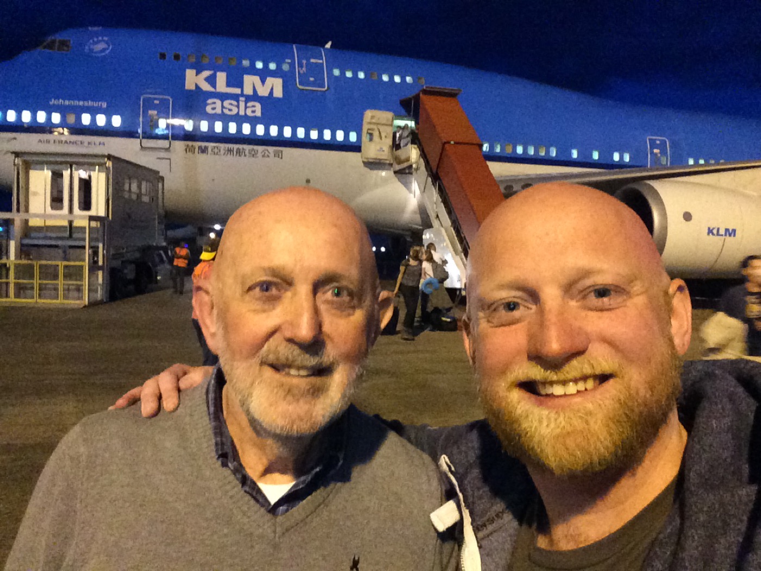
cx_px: 380
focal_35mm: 31
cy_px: 286
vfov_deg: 45.4
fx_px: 682
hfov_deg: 58.4
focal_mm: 2.15
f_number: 2.4
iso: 800
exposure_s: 1/15
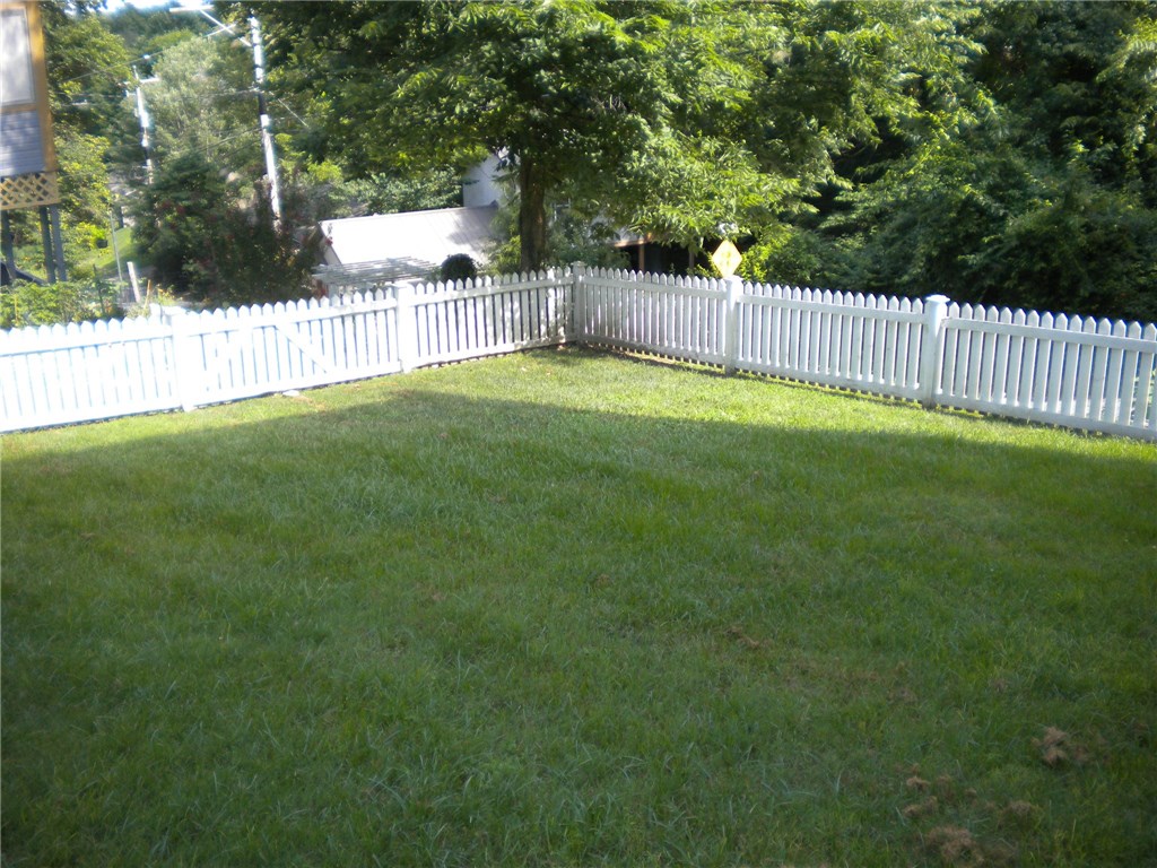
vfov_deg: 40.7
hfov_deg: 52.6
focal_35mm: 35
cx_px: 578
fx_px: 1170
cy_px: 434
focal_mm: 6.3
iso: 113
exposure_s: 1/248
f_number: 3.1
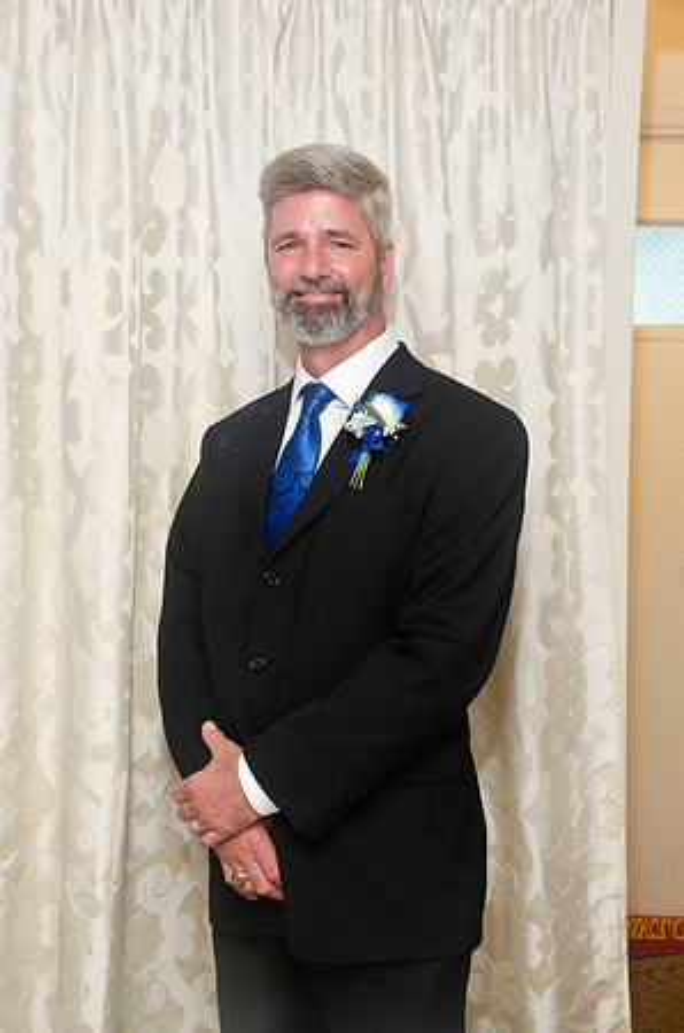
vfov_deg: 42.4
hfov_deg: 28.8
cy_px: 516
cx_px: 342
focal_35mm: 46
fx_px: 1331
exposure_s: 1/30
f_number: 5.6
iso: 400
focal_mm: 31
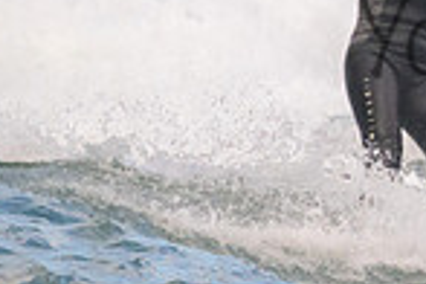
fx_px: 37237
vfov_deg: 0.4
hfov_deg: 0.7
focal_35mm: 3147
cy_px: 7
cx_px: 658
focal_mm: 800
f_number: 11
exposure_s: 1/640
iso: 2200
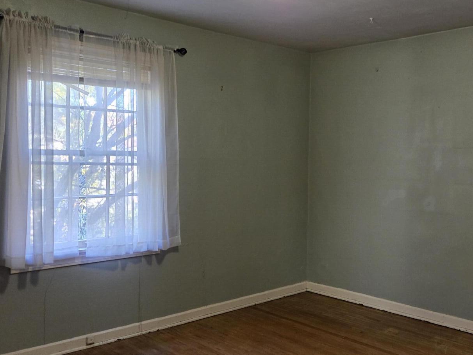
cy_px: 166
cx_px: 334
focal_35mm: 38
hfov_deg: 47.7
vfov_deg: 37.7
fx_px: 519
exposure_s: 1/120
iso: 640
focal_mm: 5.4
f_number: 1.8
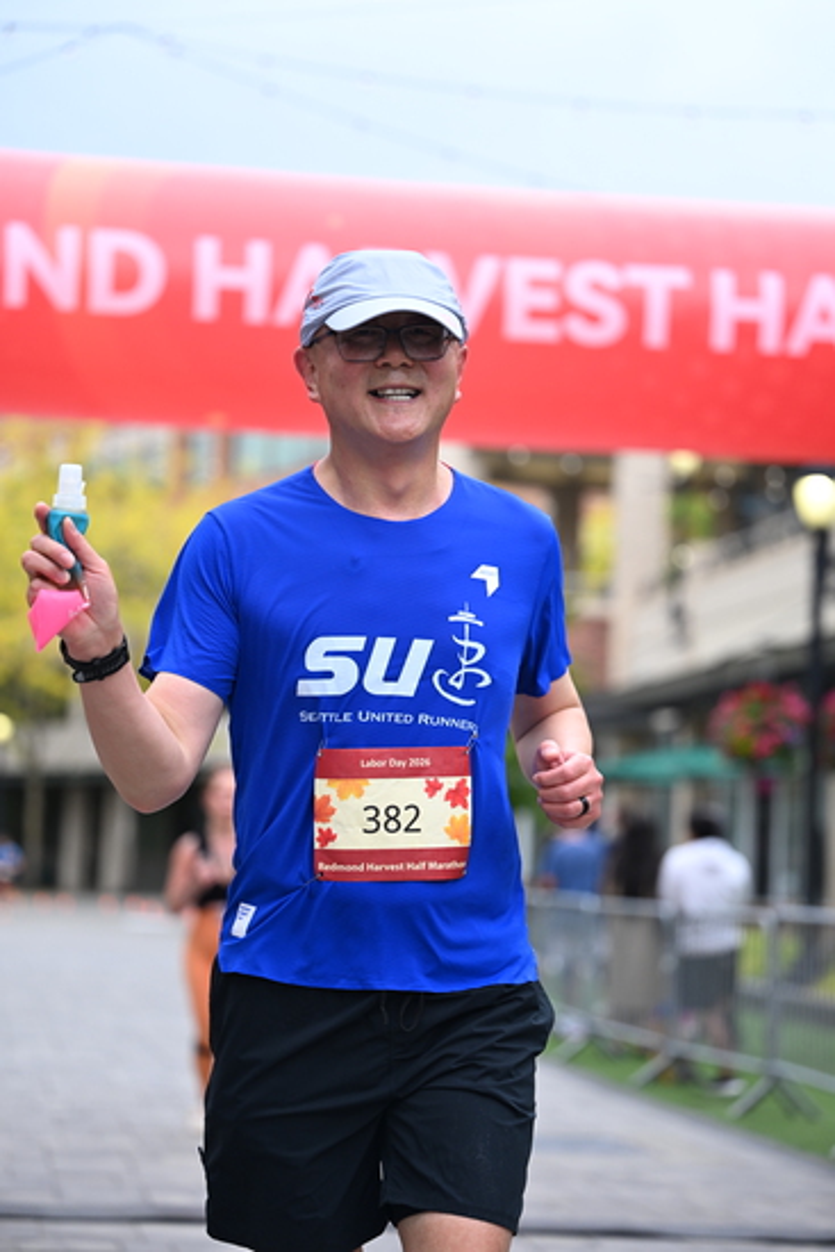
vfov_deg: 23.9
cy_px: 626
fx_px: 2955
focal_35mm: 85
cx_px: 418
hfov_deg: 16.1
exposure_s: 1/2000
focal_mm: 85
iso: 640
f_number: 2.8
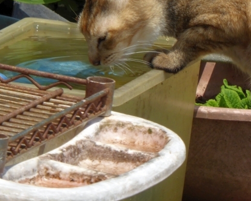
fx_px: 6614
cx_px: 240
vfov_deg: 1.7
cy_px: 103
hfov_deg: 2.2
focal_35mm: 890
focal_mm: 71.7
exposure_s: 1/400
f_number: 6
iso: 100
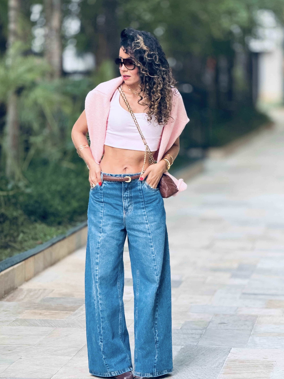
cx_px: 149
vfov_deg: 15.3
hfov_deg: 11.5
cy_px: 200
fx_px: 1411
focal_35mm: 129
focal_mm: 15.66
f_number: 2.8
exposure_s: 1/60
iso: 320
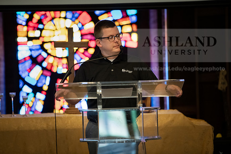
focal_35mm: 200
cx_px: 116
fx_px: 1284
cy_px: 77
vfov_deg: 6.9
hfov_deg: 10.3
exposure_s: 1/200
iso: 4000
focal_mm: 200
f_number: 3.2
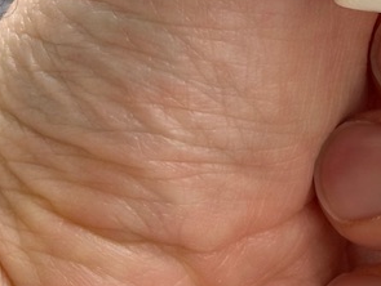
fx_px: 2292
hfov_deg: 9.5
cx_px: 288
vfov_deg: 7.0
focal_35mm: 208
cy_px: -176
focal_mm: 6.86
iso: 64
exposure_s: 1/331
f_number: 1.78
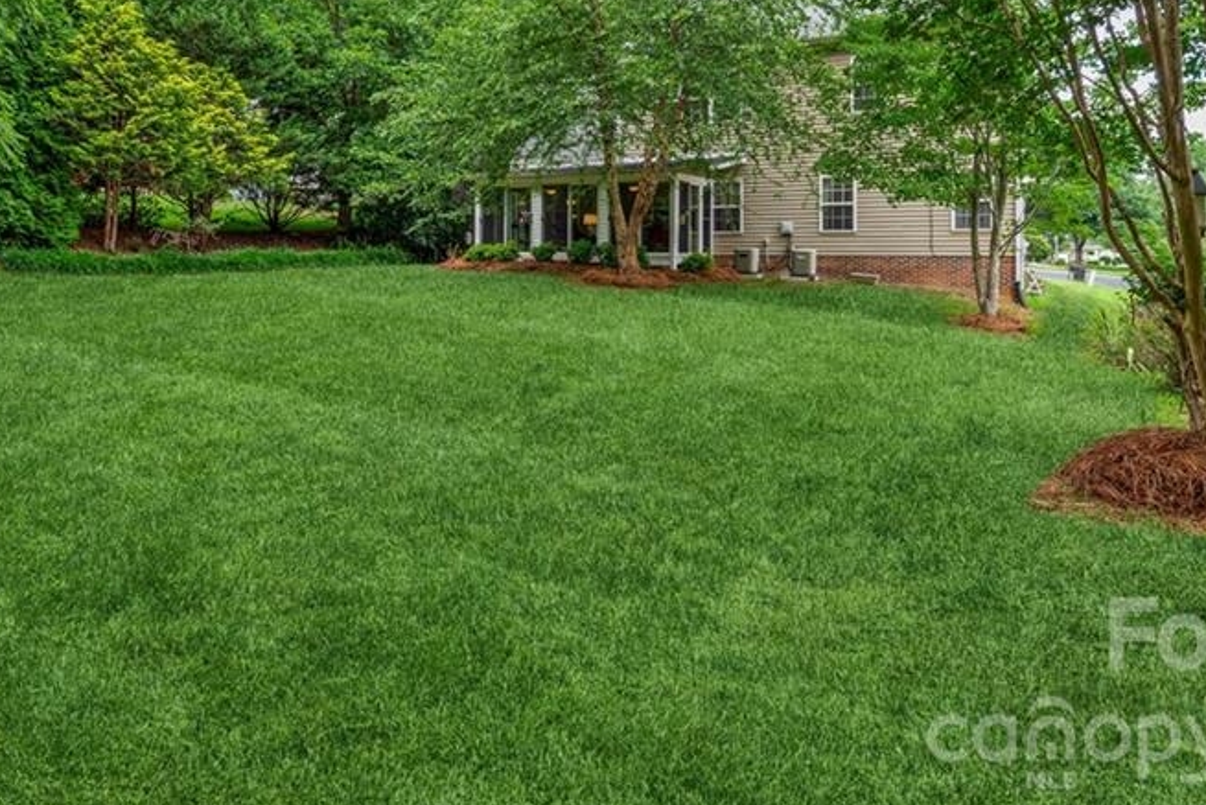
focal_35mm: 25
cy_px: 235
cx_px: 536
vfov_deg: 49.9
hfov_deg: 71.3
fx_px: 838
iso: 200
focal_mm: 16
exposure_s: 1/30
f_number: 11
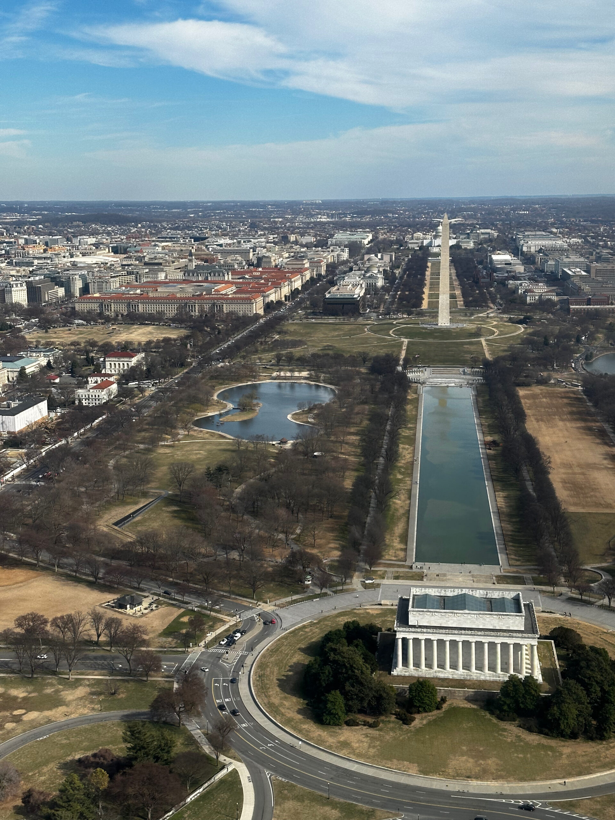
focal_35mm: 48
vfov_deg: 39.7
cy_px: 410
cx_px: 308
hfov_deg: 30.3
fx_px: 1137
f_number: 1.78
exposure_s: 1/2532
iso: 64
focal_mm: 6.86
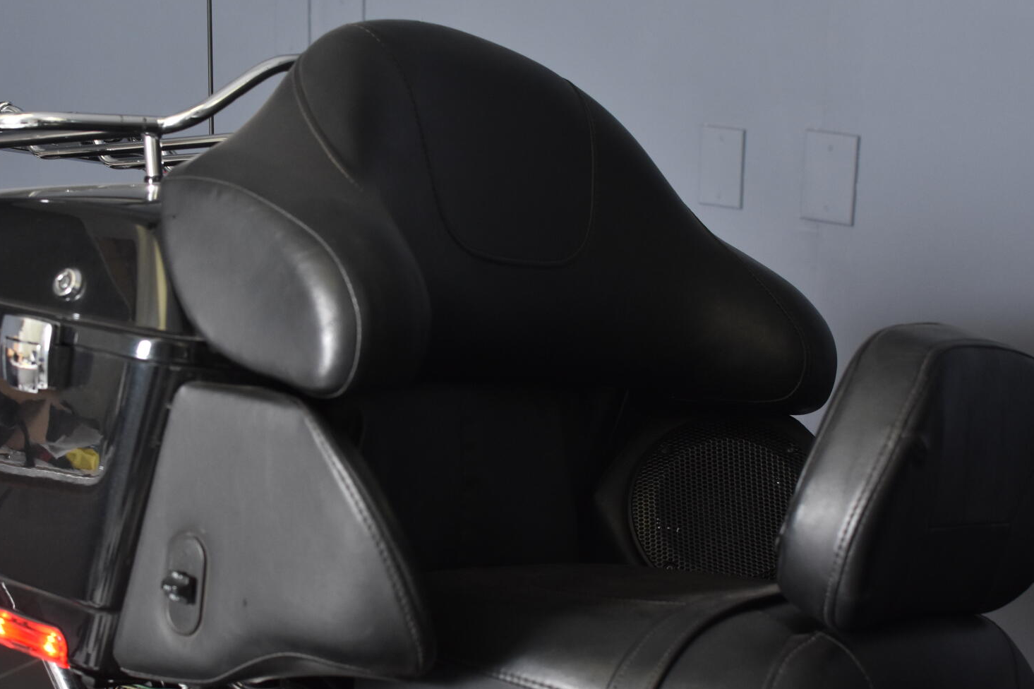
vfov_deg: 19.0
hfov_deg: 28.0
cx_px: 359
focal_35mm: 72
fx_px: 2058
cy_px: 406
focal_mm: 35
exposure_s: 1/160
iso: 800
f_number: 4.5
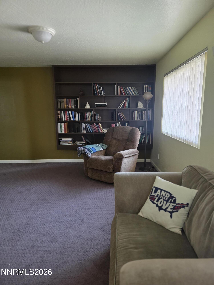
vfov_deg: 73.9
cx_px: 107
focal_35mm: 23
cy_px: 142
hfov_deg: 58.9
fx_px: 190
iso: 500
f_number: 1.7
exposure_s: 1/120
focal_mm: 6.3
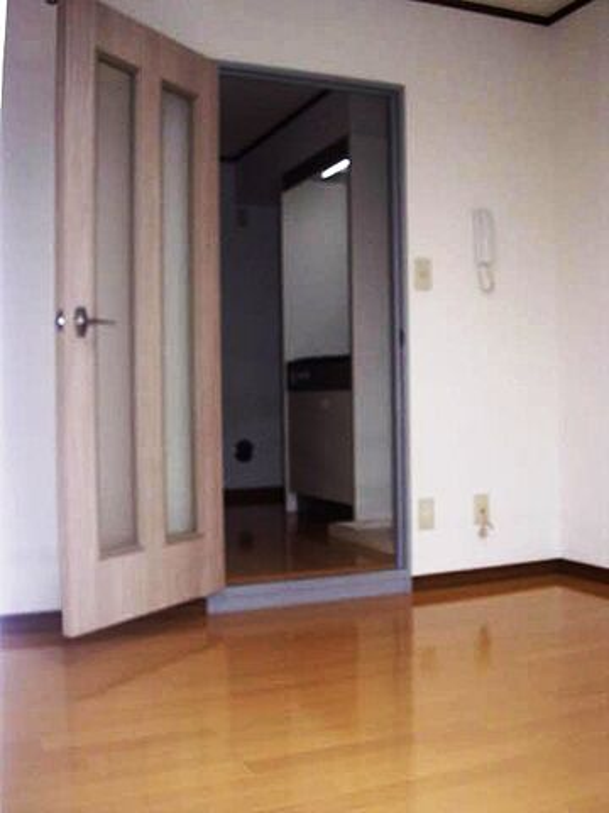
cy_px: 406
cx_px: 304
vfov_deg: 49.0
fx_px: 891
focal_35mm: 38
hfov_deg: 37.7
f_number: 2.8
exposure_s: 1/40
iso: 400
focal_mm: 7.9
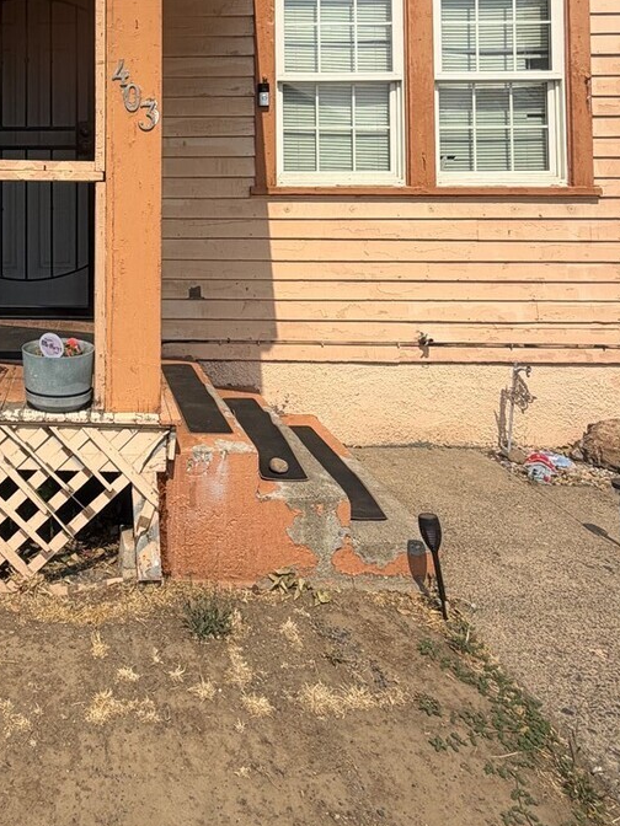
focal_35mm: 30
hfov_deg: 42.8
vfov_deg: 55.9
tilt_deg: +2.4
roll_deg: -0.3
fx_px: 716
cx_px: 60
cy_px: 171
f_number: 2.2
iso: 20
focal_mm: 2.22
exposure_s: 1/1068
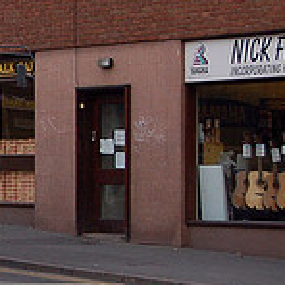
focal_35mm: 225
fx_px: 2093
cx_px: -200
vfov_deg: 7.8
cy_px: 126
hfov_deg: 7.6
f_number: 5.3
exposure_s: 1/500
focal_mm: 45
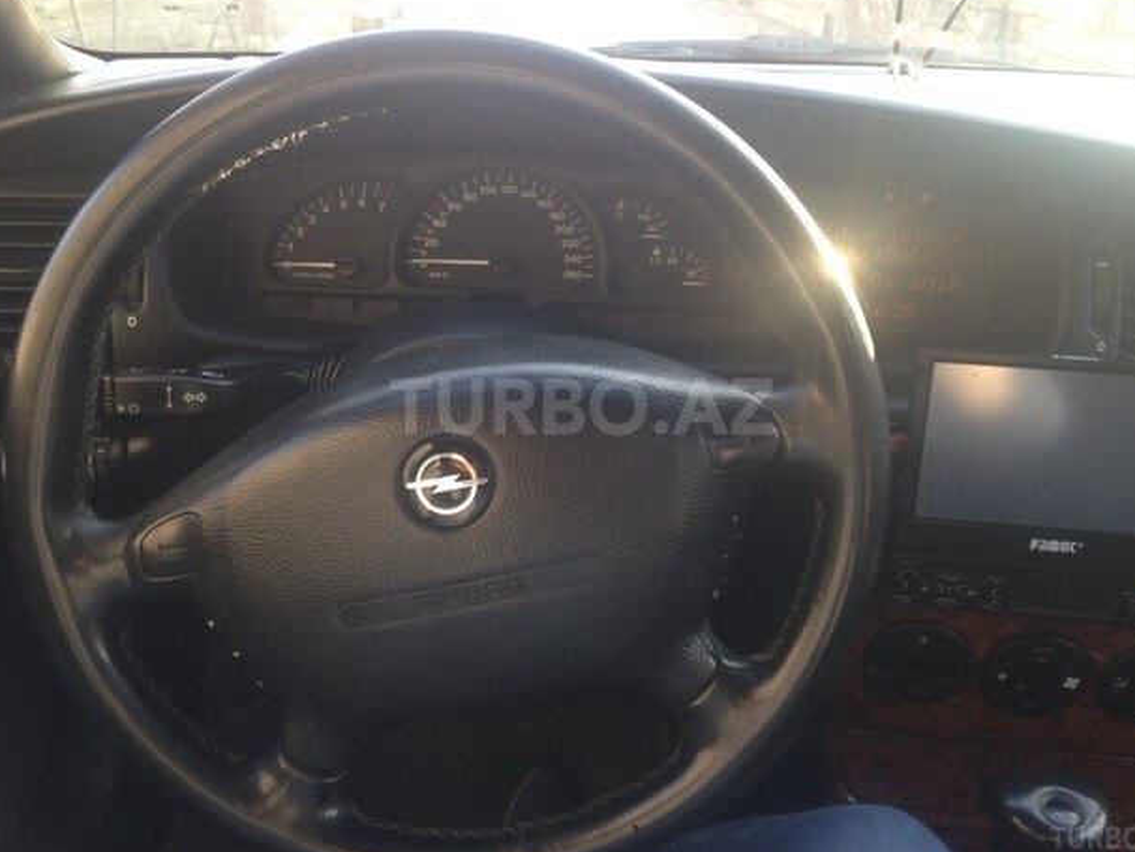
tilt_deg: -20.4
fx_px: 1181
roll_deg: -1.5
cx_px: 582
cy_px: 406
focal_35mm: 36
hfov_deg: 51.3
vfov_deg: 39.7
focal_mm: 4.12
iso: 50
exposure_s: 1/30
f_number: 2.4
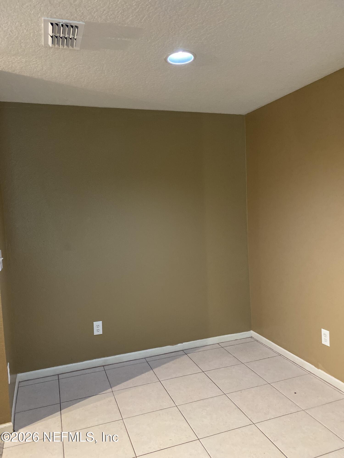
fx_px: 345
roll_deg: +3.9
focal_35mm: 26
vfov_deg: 67.3
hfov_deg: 53.1
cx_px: 172
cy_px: 229
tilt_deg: -2.3
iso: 500
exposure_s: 1/40
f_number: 1.8
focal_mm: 4.25
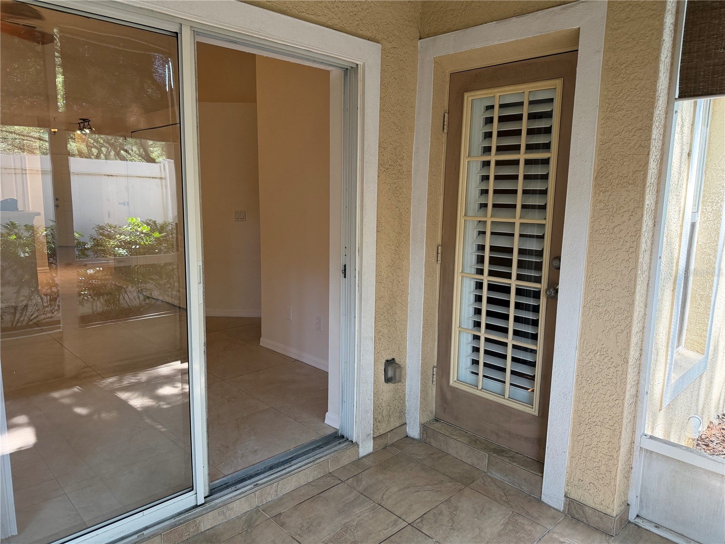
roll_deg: -0.7
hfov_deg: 71.6
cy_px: 272
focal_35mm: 24
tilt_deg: -9.0
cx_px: 362
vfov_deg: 56.8
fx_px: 503
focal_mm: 6.76
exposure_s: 1/155
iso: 200
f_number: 1.78
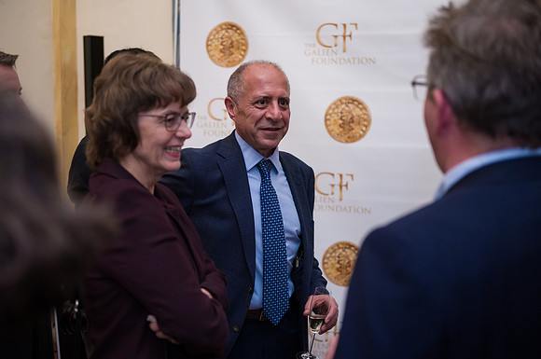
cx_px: 271
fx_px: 693
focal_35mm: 46
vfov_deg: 29.1
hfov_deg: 42.7
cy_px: 180
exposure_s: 1/200
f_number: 3.2
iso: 1600
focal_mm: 45
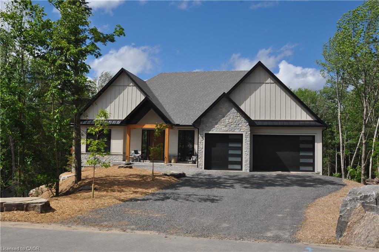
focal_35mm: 33
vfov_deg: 39.8
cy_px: 126
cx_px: 190
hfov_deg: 57.3
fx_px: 347
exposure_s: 1/400
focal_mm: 22
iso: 200
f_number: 10
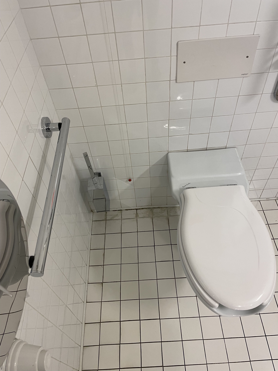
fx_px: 278
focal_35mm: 26
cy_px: 186
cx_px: 139
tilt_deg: -50.6
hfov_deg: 53.1
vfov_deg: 67.3
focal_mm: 4.2
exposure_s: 1/50
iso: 80
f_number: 1.6
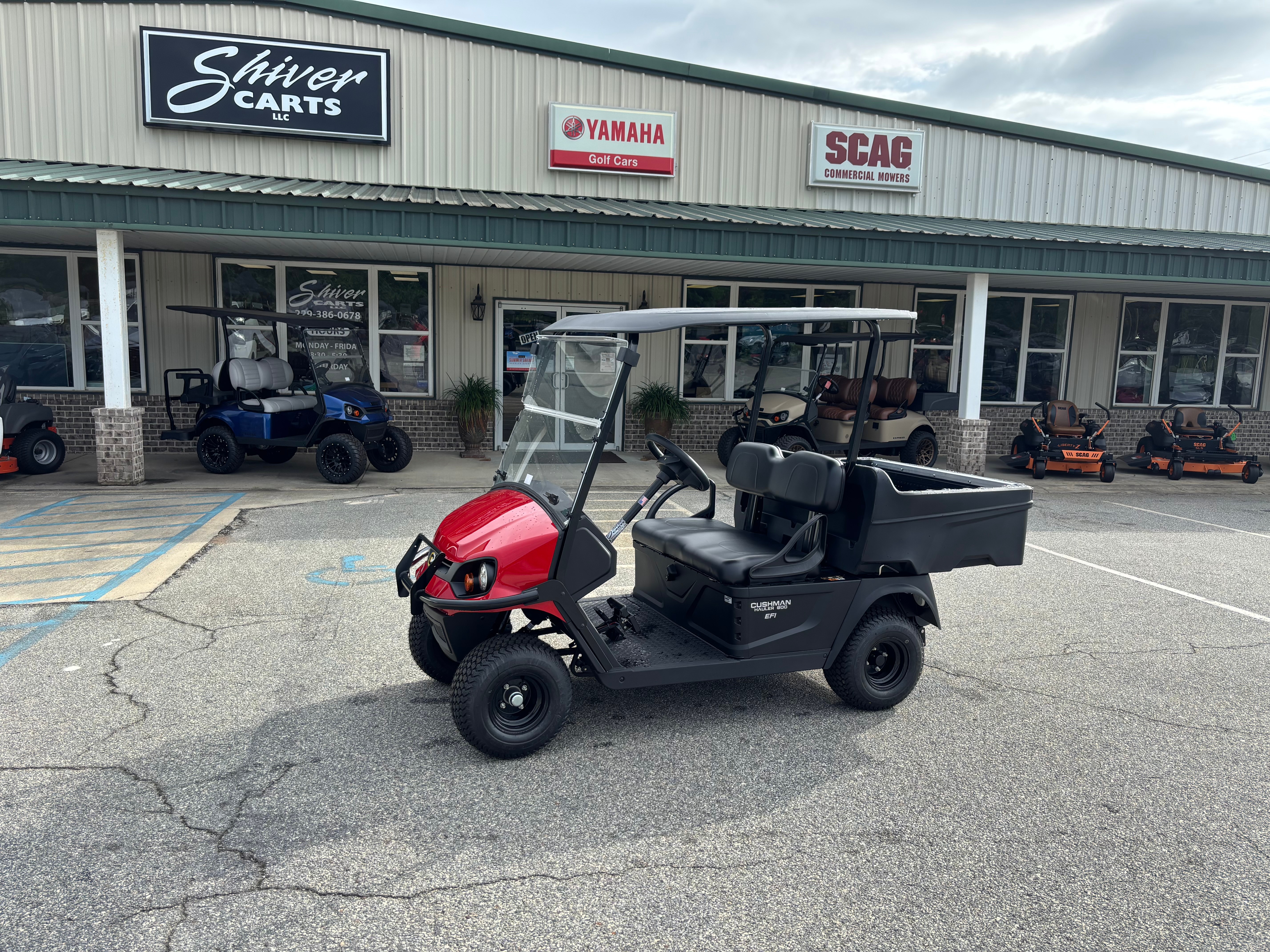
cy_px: 476
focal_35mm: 26
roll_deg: -2.3
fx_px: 954
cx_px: 635
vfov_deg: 53.1
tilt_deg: -8.5
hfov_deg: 67.3
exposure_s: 1/1381
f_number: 1.6
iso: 50
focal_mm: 5.96
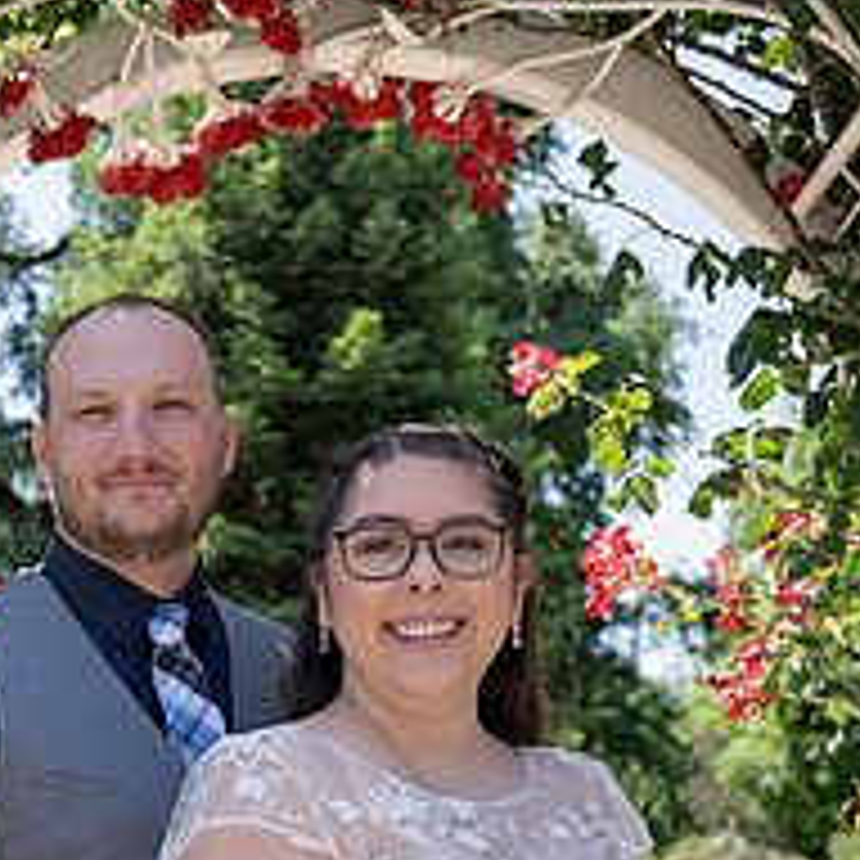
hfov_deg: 30.2
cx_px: 252
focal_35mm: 56
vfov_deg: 29.6
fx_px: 1574
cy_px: 734
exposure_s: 1/320
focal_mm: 28
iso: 100
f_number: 3.5
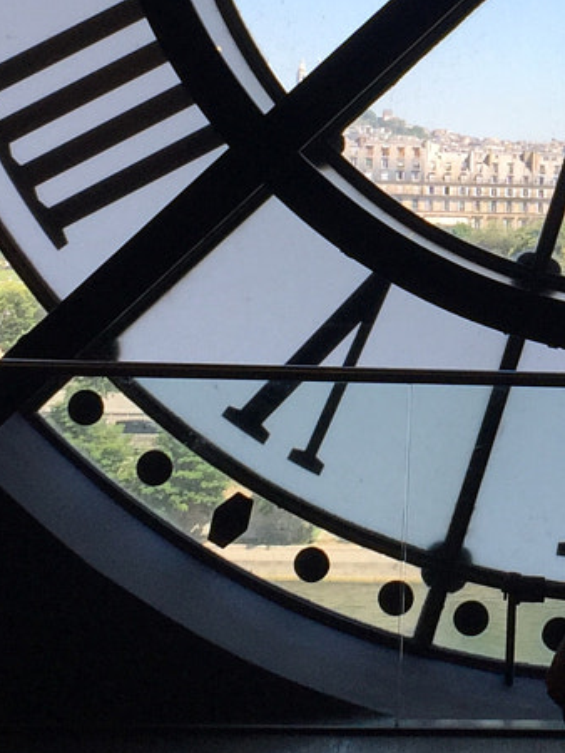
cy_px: 117
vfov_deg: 18.8
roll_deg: -2.1
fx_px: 2239
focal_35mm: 103
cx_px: 659
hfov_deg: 14.0
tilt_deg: +0.9
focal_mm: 4.15
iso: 32
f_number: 2.2
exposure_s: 1/732
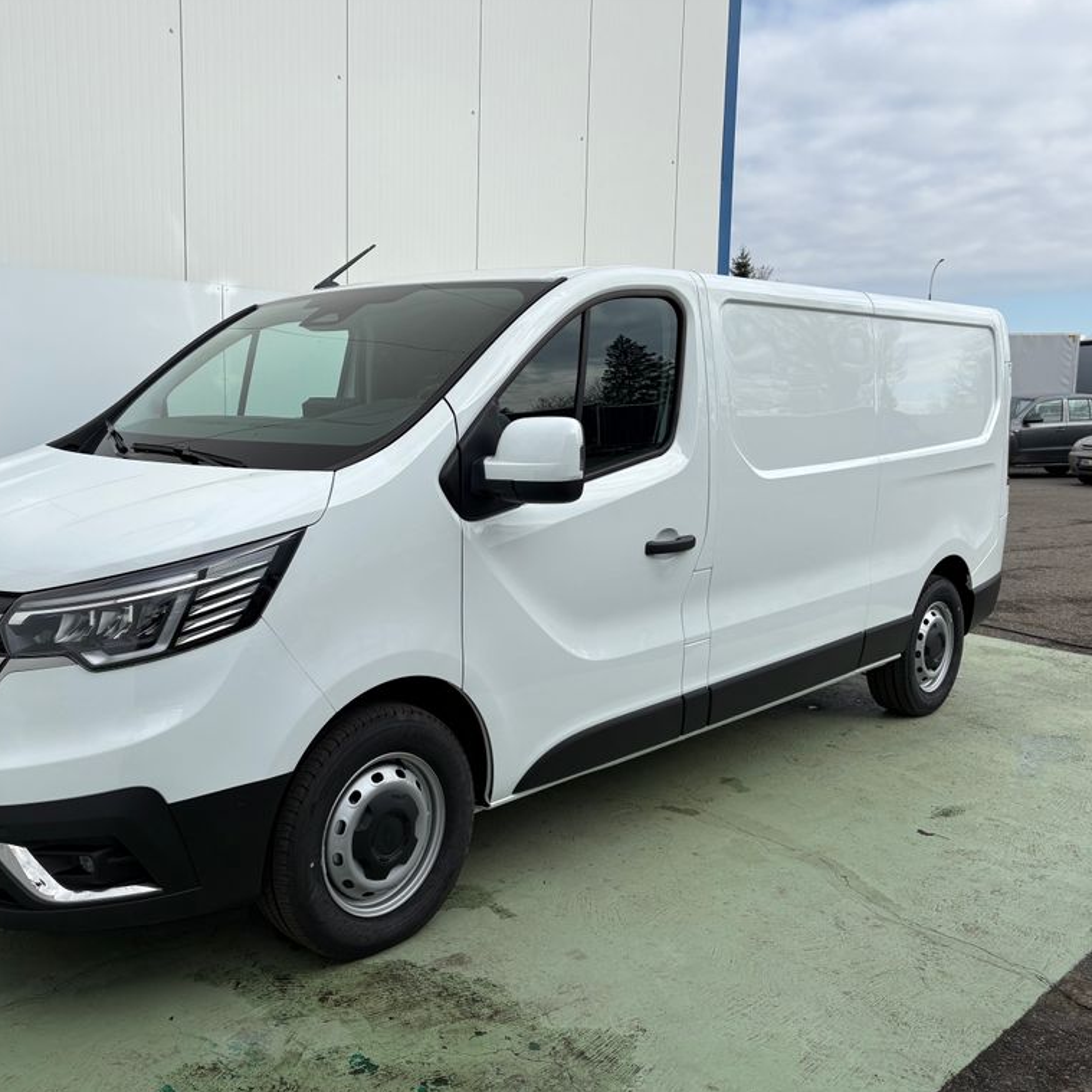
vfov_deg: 52.5
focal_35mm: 31
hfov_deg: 52.1
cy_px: 545
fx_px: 1106
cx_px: 424
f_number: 1.6
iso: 50
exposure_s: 1/4065
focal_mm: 5.96
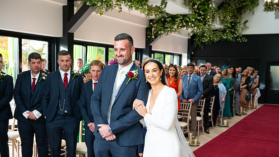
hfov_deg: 49.4
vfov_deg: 29.0
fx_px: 303
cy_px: 91
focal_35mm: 41
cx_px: 141
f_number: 3.5
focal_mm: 38
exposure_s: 1/160
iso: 640
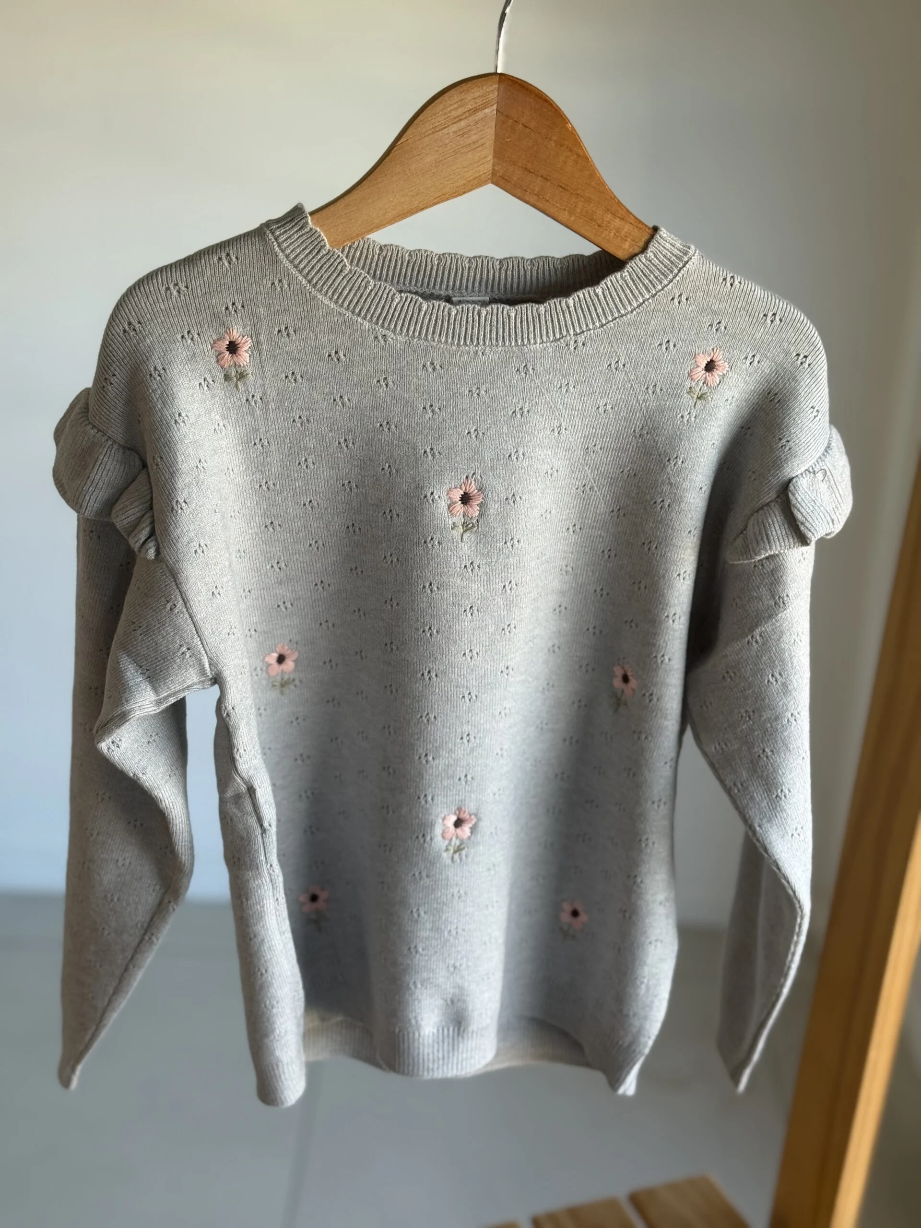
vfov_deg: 39.7
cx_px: 460
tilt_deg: -21.9
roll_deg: -2.7
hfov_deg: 30.3
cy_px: 614
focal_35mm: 48
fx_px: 1703
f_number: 1.78
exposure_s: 1/121
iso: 50
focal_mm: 6.76
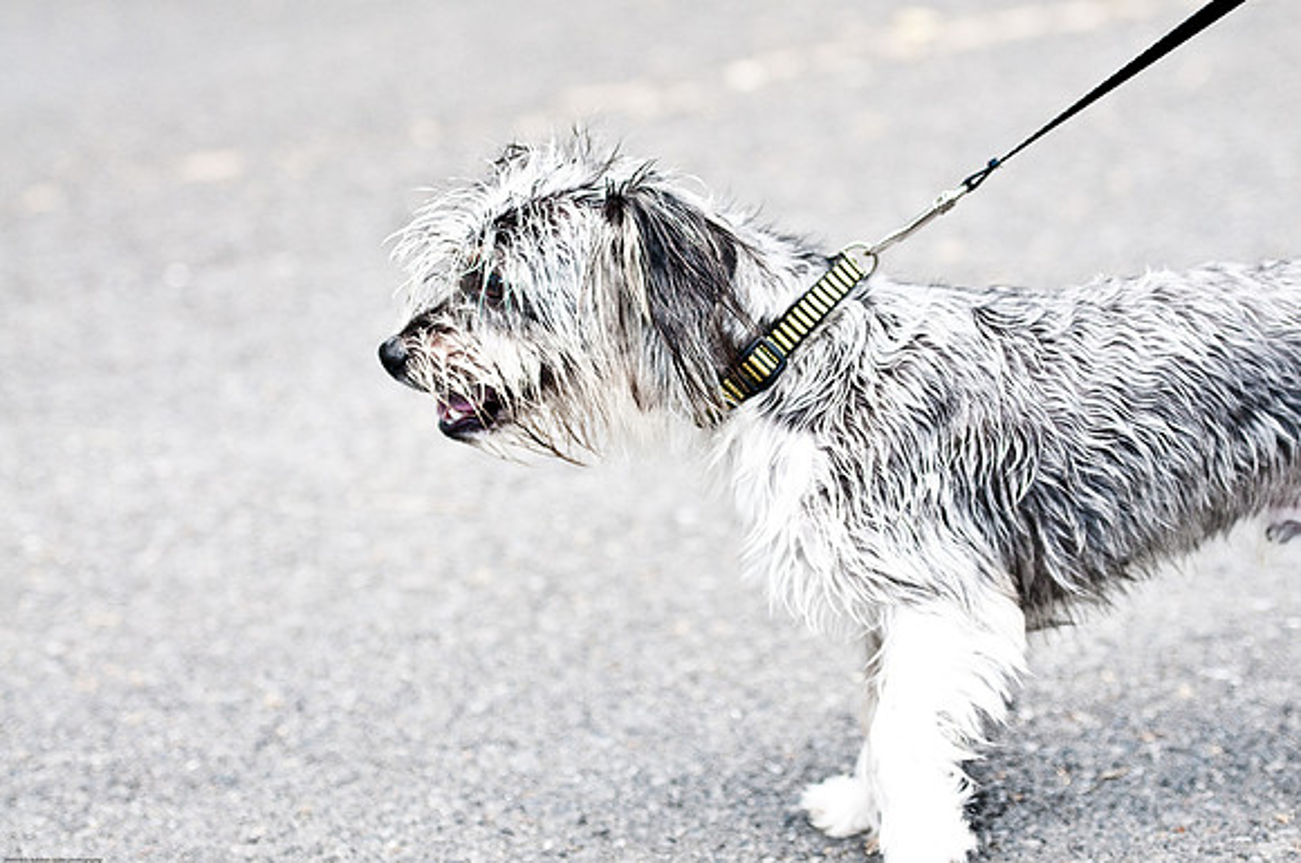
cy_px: 432
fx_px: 3789
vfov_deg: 13.0
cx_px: 650
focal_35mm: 105
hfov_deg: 19.5
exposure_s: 1/1250
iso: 200
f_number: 2.8
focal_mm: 70
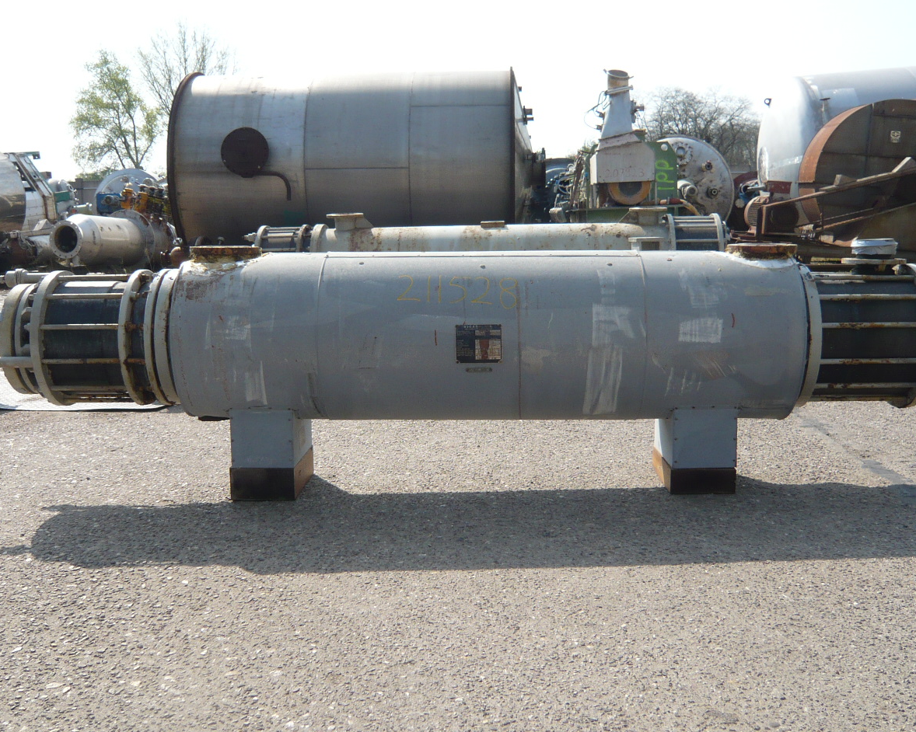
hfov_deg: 51.5
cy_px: 370
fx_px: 949
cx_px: 469
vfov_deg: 42.2
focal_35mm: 35
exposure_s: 1/125
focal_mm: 4.6
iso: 100
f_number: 8
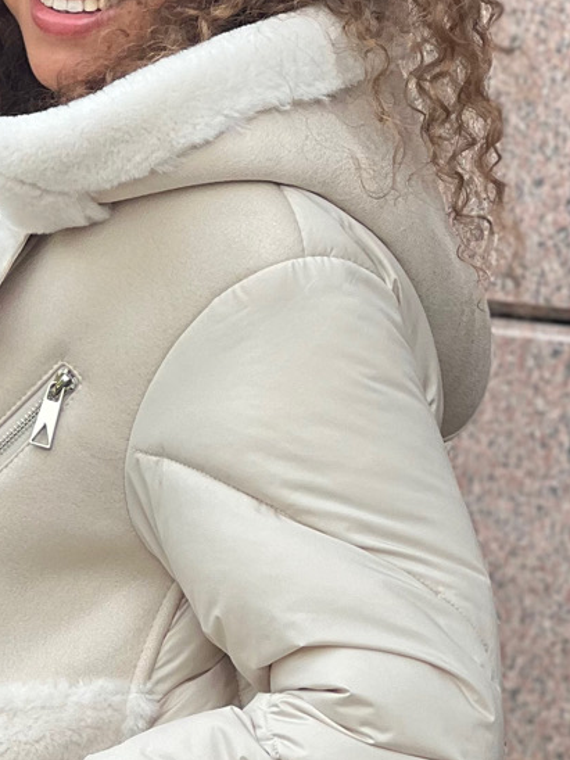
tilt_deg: -5.3
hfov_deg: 6.2
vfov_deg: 8.2
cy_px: 576
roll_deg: -1.1
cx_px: 148
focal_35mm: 240
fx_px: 5269
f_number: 2.8
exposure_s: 1/177
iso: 25
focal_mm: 9
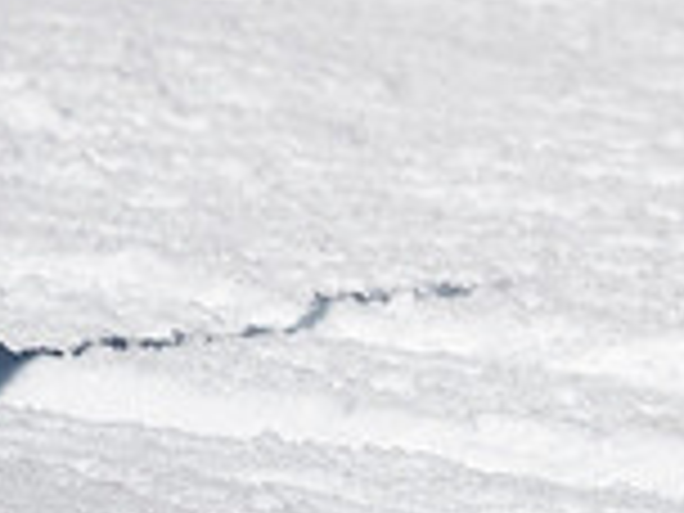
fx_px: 53450
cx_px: 1033
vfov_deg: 0.5
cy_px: -14
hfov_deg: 0.7
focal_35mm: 2705
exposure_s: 1/2000
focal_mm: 400
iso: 200
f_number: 8
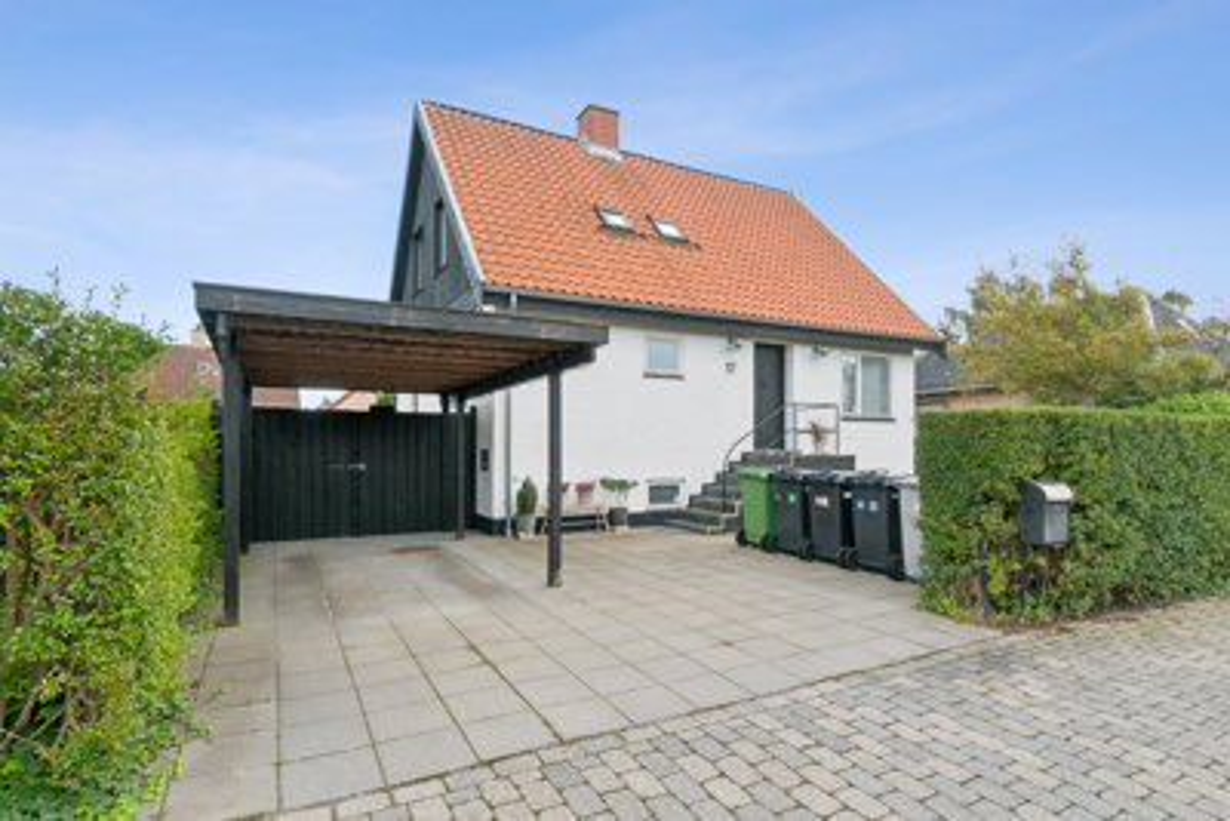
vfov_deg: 67.4
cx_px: 615
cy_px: 410
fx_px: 615
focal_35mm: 18
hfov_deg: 90.0
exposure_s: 1/100
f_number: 10
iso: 200
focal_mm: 12
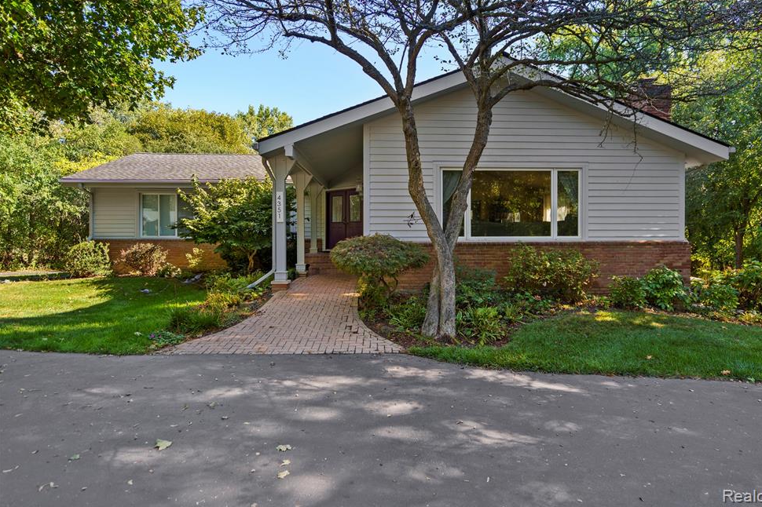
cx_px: 400
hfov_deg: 86.9
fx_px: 402
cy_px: 241
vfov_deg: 64.5
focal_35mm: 19
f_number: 4
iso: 100
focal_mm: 18
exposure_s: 1/60
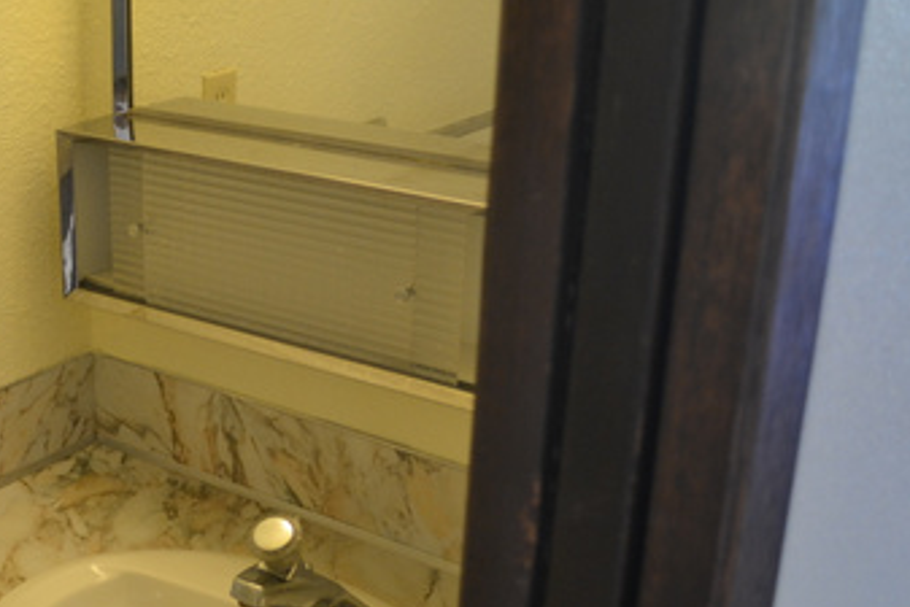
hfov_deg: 33.6
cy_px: 336
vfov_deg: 23.8
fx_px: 1441
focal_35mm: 57
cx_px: 135
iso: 500
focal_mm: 20
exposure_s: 1/15
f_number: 3.8
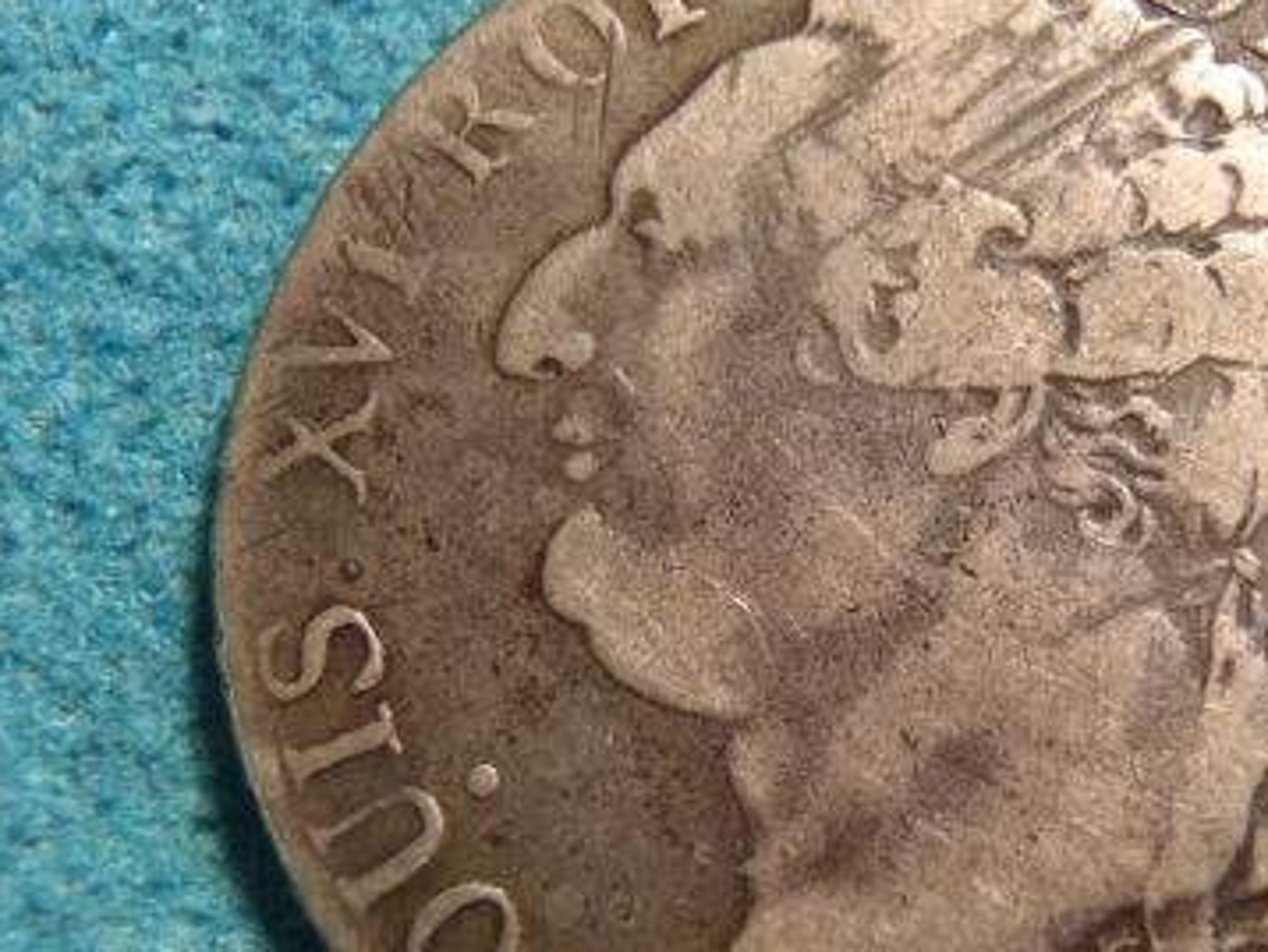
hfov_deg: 30.7
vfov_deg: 23.6
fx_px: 2273
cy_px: 559
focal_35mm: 62
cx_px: 935
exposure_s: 1/25
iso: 200
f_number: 4.7
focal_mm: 6.64
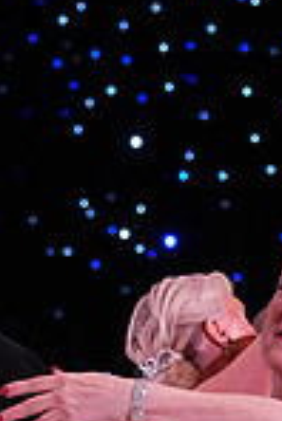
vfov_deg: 3.6
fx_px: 6611
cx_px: 47
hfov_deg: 2.4
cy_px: 717
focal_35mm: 564
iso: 3200
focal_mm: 96
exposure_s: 1/320
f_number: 6.3
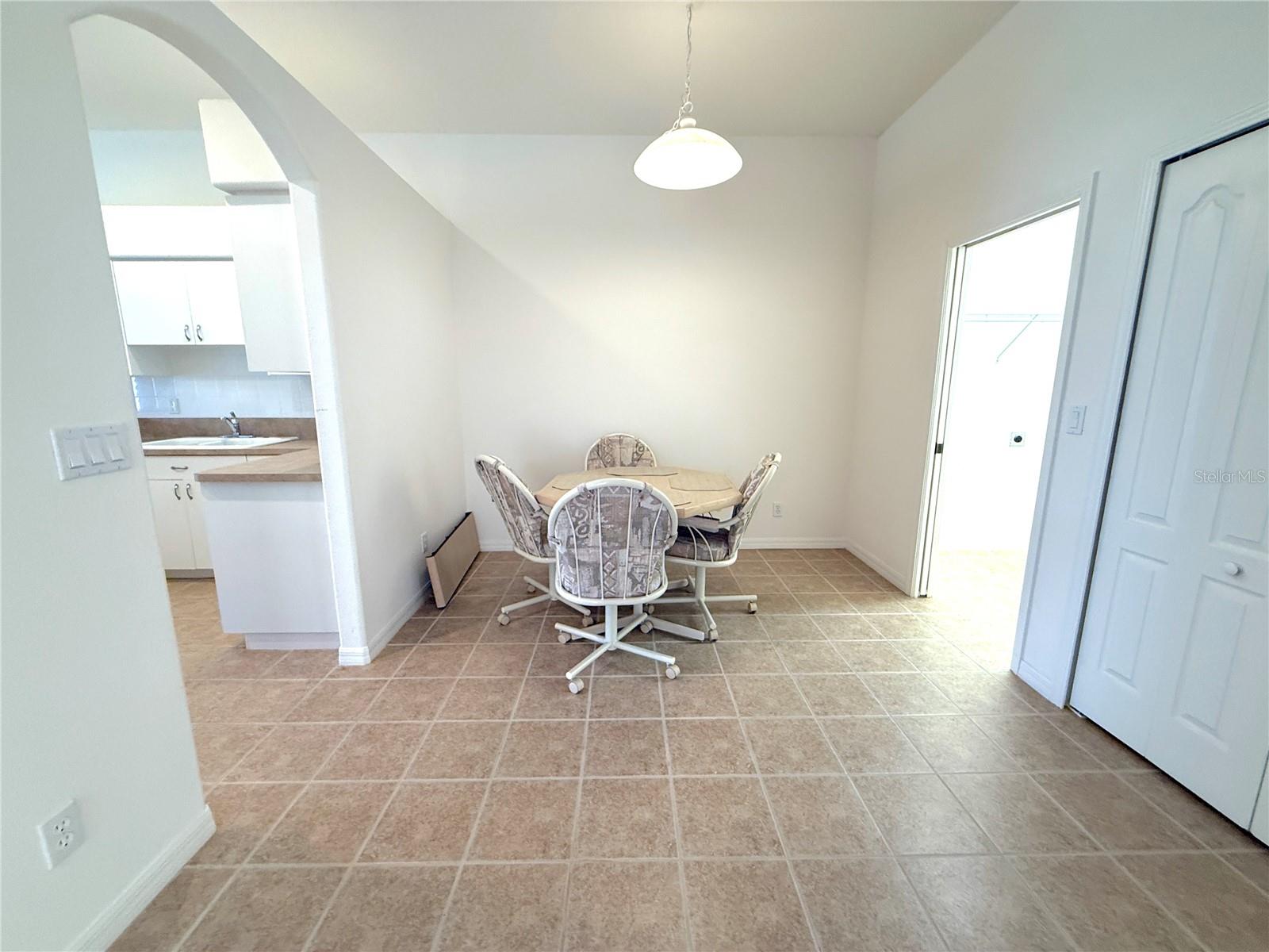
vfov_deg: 85.7
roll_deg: -0.2
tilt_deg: -8.6
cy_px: 476
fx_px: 513
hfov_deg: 102.1
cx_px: 634
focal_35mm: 14
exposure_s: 1/60
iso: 250
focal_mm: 2.22
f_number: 2.2
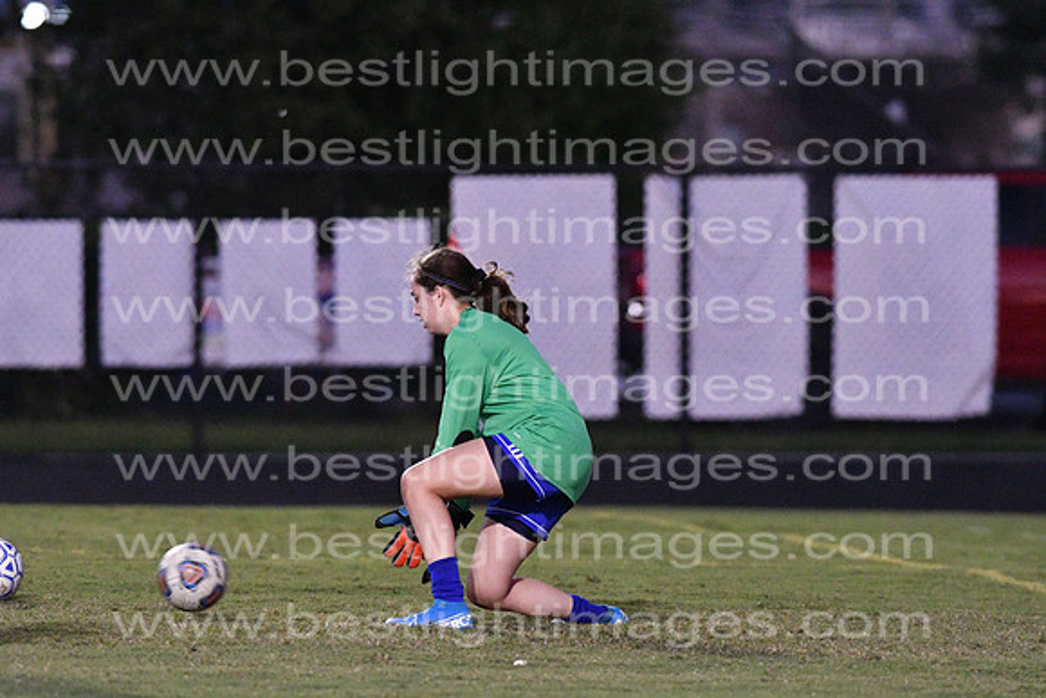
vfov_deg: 3.1
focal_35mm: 450
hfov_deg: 4.6
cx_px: 523
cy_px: 349
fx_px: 13077
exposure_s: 1/640
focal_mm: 300
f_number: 3.5
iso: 10000
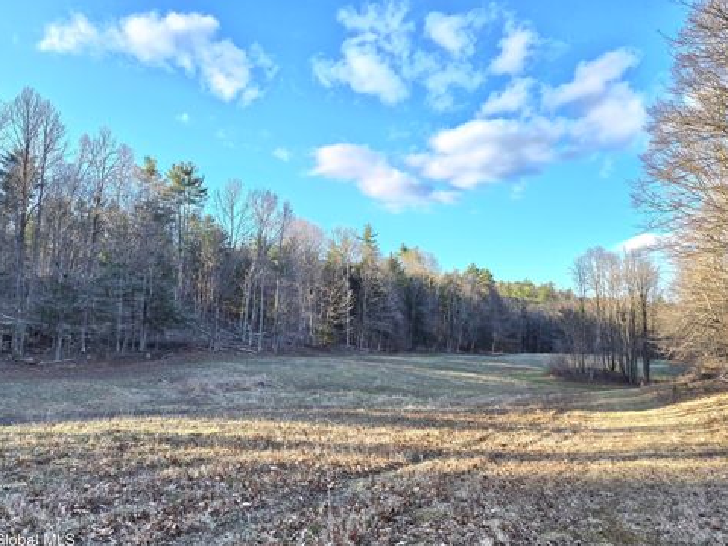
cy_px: 281
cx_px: 371
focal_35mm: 24
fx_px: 505
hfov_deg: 71.6
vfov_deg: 56.8
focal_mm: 5.4
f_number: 1.8
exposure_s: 1/2500
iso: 80
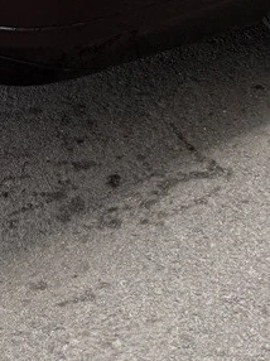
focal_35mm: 112
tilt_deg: -9.0
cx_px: 155
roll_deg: +1.8
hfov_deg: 13.2
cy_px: -425
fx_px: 1167
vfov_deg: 13.9
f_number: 1.78
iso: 100
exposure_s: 1/1075
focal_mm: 6.76
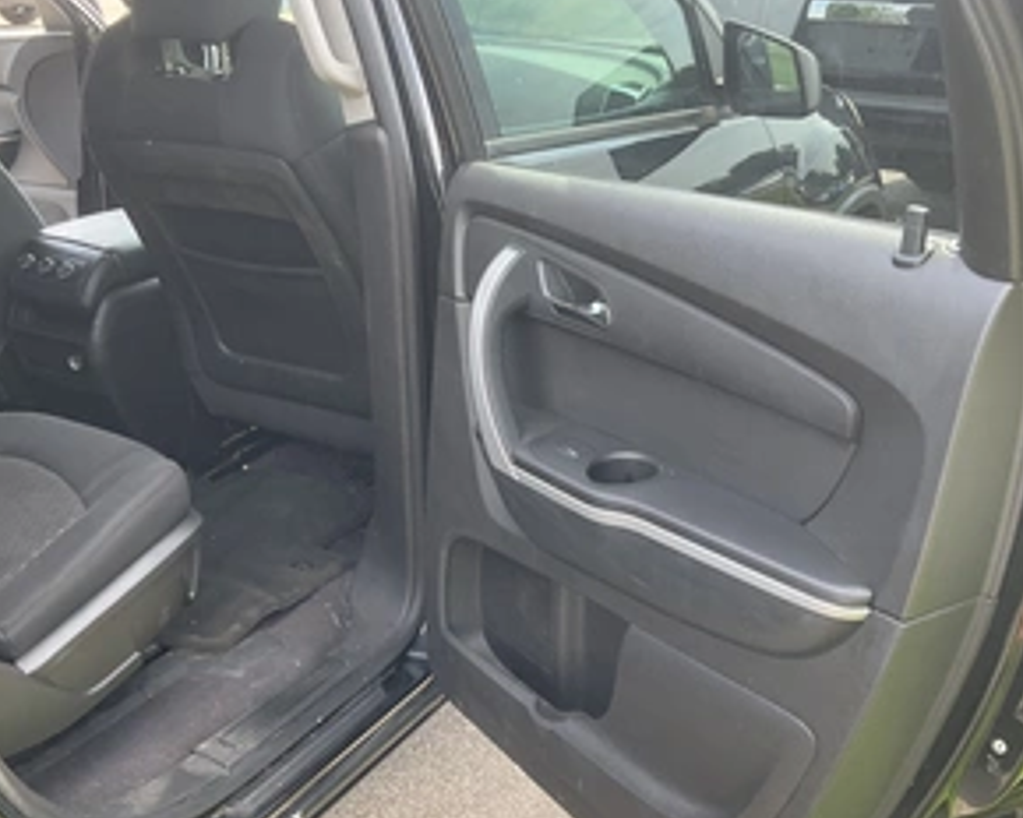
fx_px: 1181
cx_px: 526
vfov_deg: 38.2
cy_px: 458
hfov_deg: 46.8
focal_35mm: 39
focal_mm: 3
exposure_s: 1/164
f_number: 1.8
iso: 32
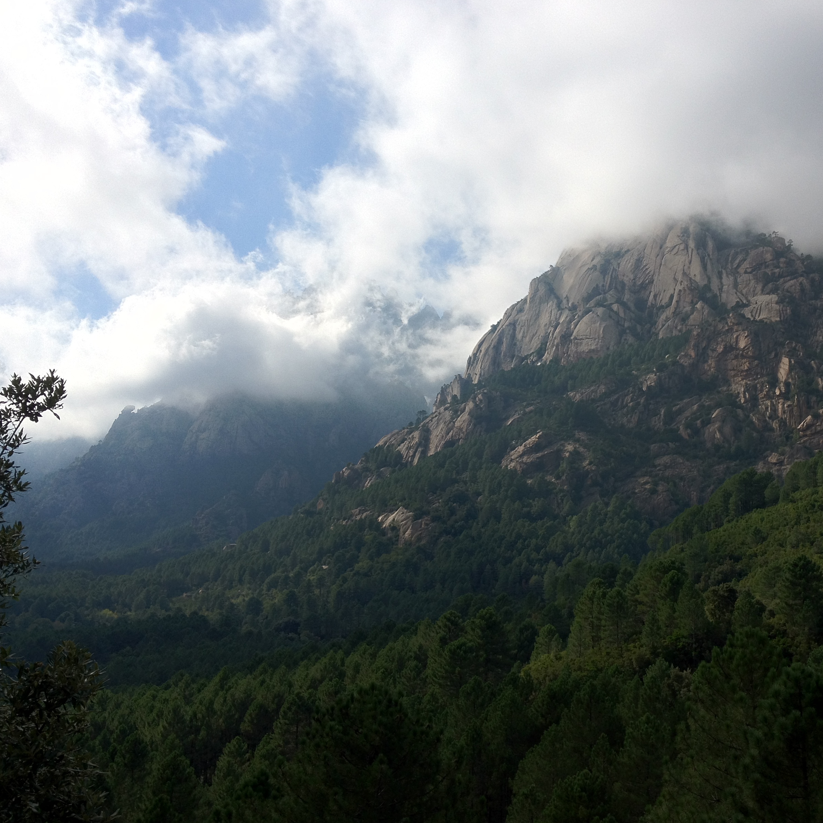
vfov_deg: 40.0
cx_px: 533
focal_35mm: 42
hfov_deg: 39.7
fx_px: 1130
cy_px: 417
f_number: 2.4
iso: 64
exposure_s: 1/3460
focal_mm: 4.28
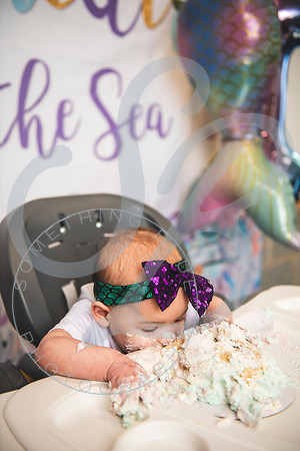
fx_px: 475
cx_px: 150
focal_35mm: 38
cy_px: 226
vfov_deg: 50.7
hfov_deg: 35.1
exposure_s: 1/160
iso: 250
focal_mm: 38
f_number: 2.8
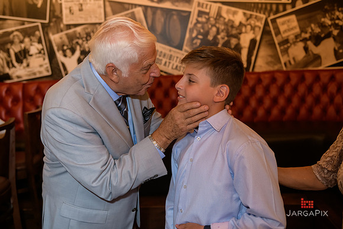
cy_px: 104
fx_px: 395
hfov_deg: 46.9
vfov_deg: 32.3
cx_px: 156
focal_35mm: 41
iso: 1600
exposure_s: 1/125
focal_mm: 38
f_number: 3.2
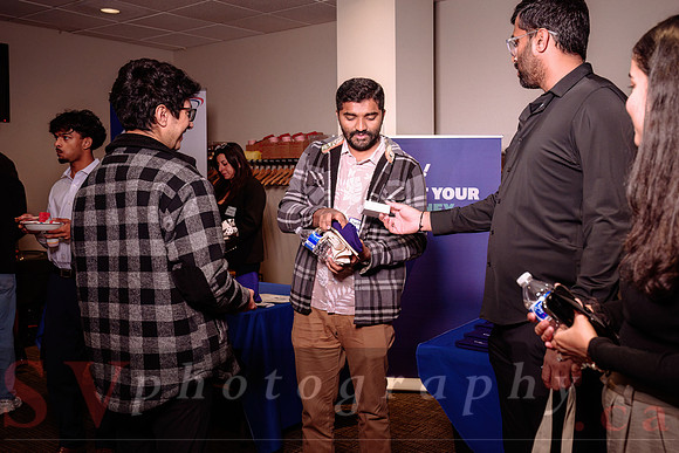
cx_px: 361
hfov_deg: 53.6
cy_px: 212
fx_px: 671
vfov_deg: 37.3
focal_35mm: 36
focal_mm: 33.5
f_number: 5
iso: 1600
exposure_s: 1/125
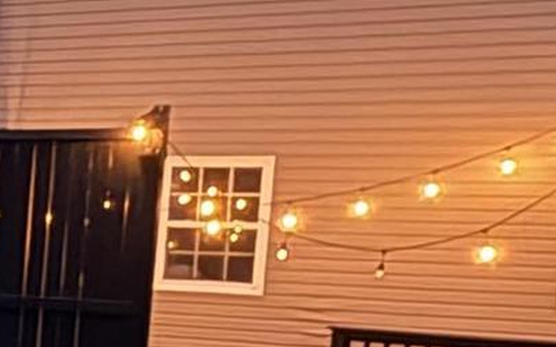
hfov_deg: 14.8
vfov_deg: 11.4
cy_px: 437
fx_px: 1696
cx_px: -600
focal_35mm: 112
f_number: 2.2
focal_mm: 2.22
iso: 640
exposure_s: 1/15
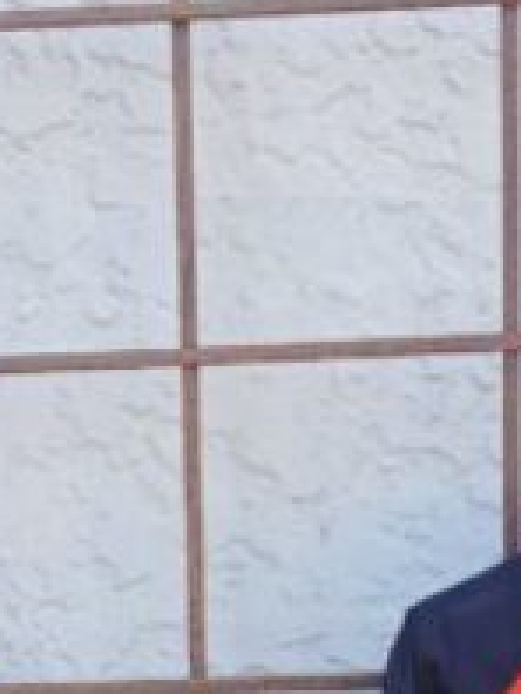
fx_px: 3167
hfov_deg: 9.4
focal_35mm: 158
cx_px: 74
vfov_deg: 11.7
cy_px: 1187
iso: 25
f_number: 1.8
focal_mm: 3.98
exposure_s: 1/60
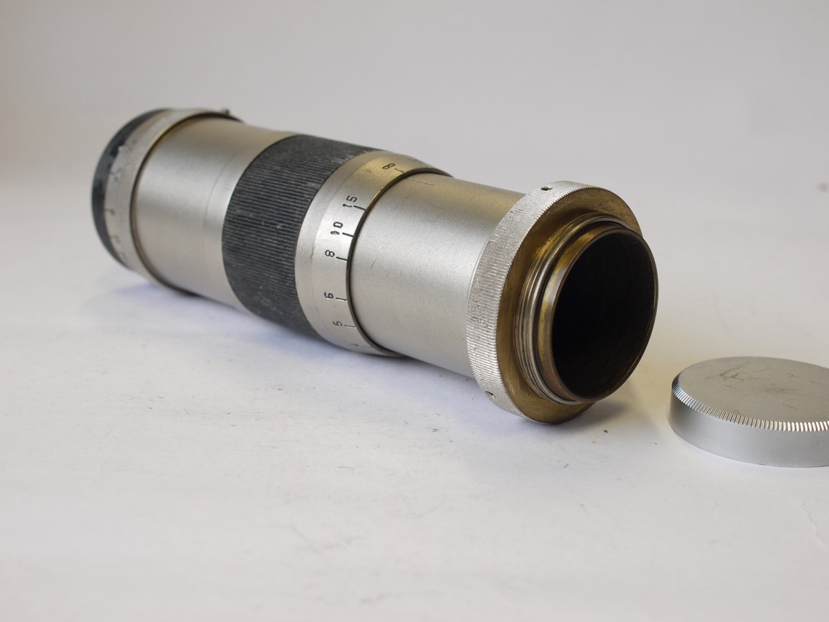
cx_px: 414
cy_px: 311
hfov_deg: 32.2
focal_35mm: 60
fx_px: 1437
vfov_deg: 24.4
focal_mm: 30
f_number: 6.3
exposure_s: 1/80
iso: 400
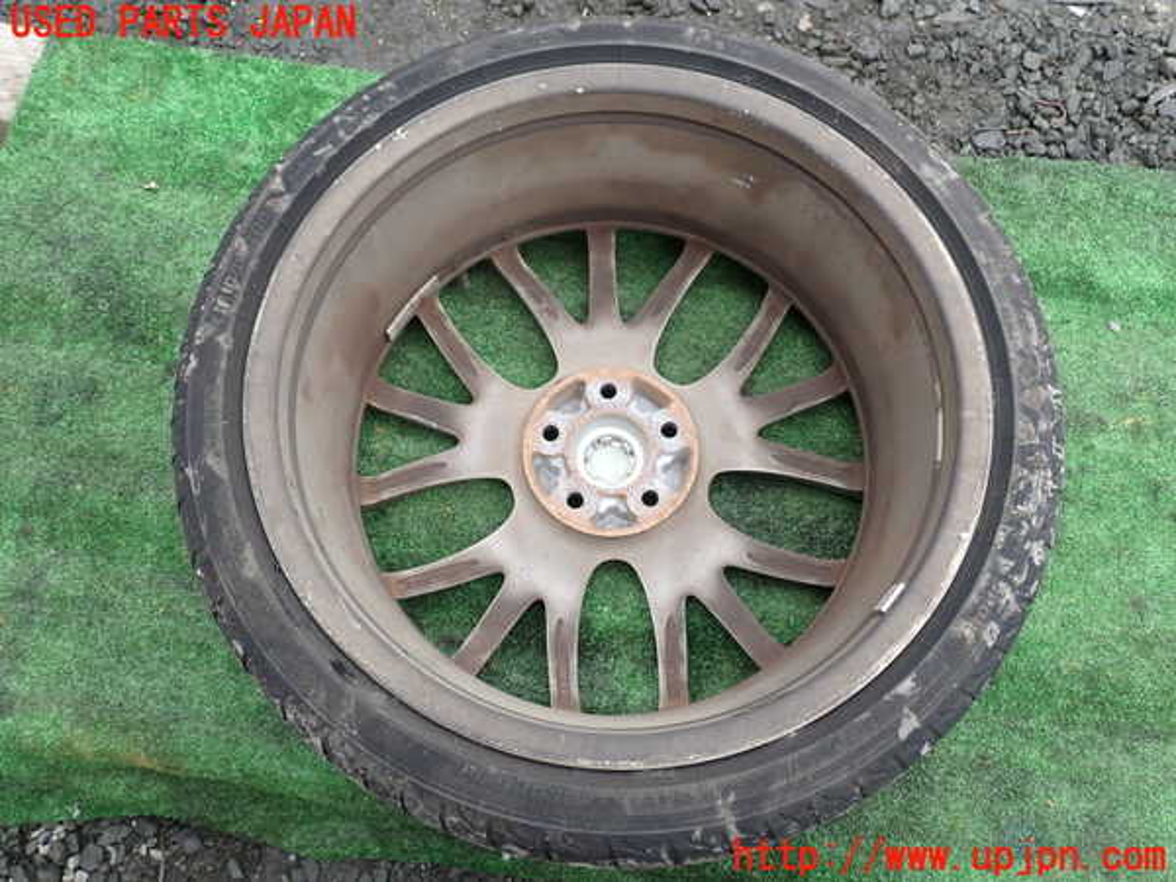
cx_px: 588
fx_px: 1019
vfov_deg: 46.8
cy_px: 441
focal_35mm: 30
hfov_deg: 60.0
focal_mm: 5.4
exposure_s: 1/160
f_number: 3.2
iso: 100
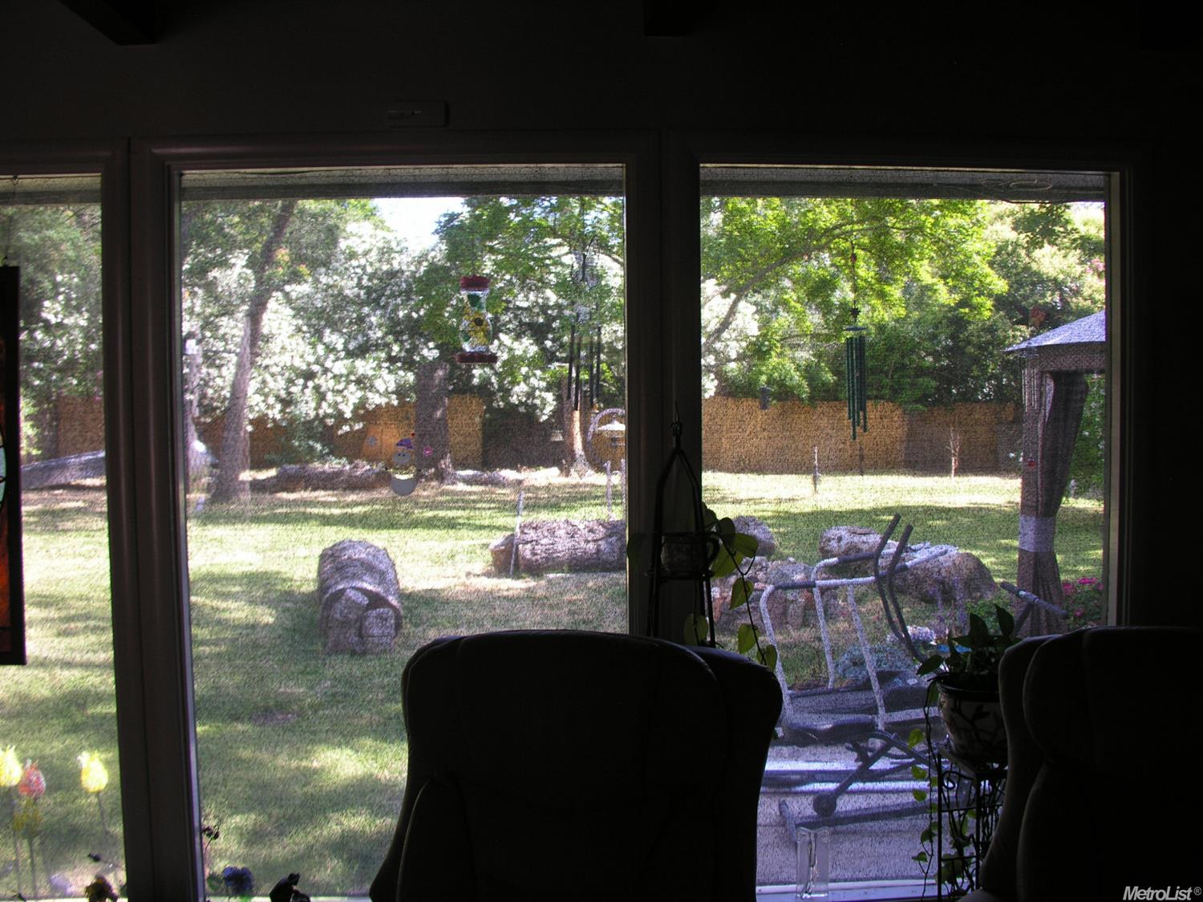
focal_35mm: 35
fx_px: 1216
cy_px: 451
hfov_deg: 52.6
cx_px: 602
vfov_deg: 40.7
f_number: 2.8
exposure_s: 1/34.3
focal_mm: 8.9
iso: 50
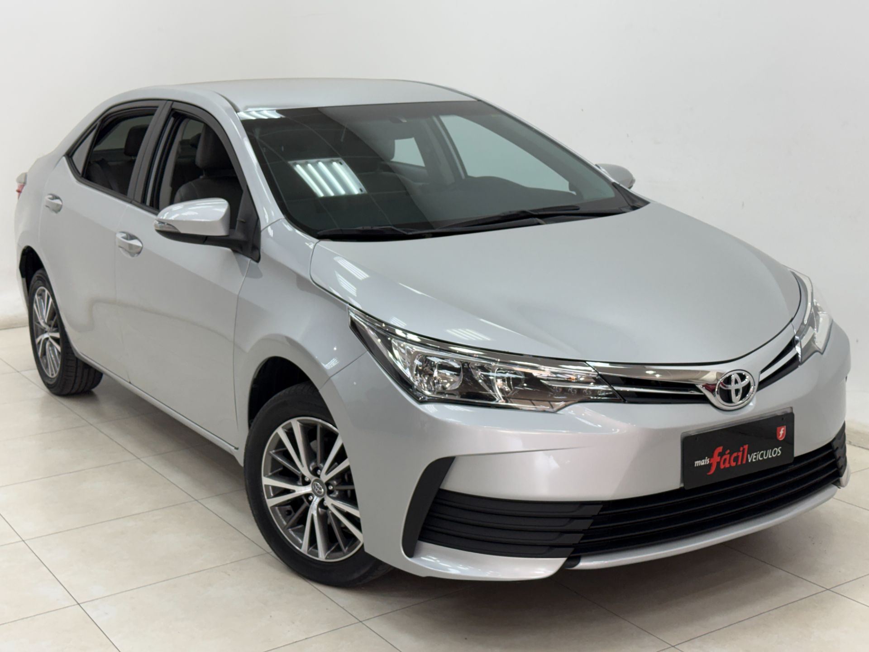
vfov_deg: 30.3
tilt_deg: -12.2
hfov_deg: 39.7
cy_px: 326
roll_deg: +1.3
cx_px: 434
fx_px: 1205
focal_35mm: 48
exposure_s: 1/120
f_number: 1.78
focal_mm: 6.76
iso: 160
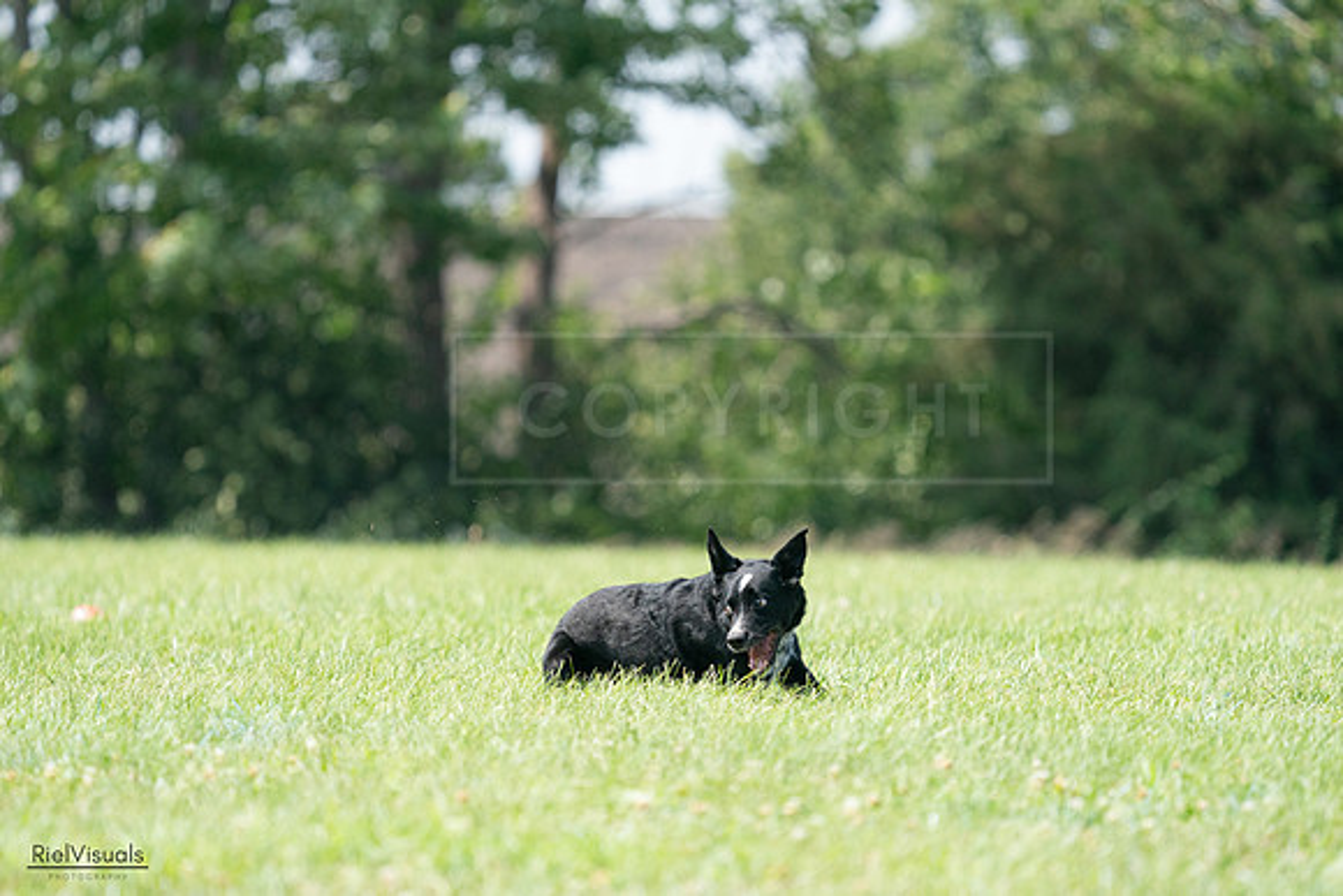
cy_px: 448
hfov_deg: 5.6
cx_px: 672
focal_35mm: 371
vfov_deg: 3.7
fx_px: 13843
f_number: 6.3
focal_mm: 371
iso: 2500
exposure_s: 1/4000
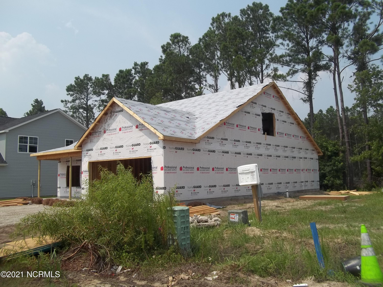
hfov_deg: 56.8
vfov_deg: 44.2
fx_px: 354
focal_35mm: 32
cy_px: 144
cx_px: 192
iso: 64
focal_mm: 5.7
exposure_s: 1/250
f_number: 8.8
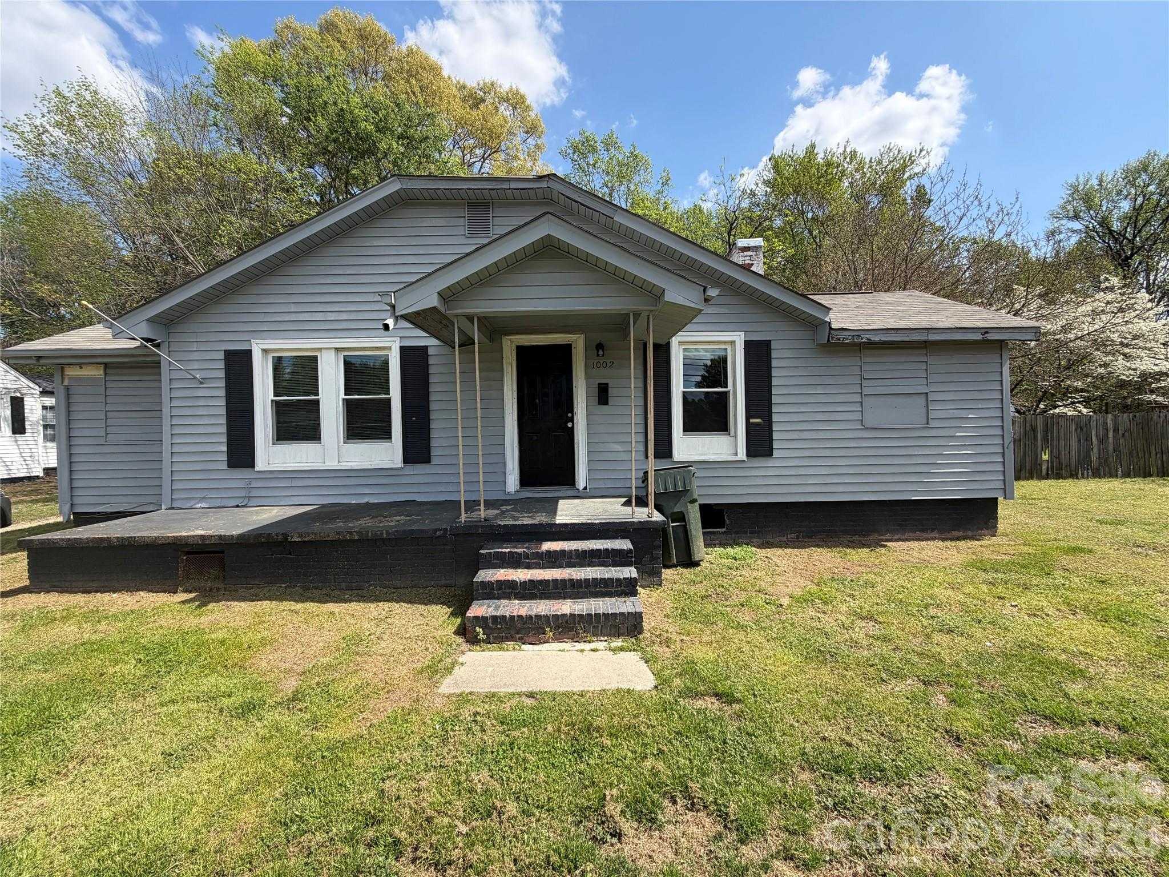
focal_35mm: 14
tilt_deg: -1.6
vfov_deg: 85.7
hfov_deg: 102.1
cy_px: 438
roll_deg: +0.4
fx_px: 473
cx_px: 584
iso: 32
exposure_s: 1/770
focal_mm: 2.22
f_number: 2.2
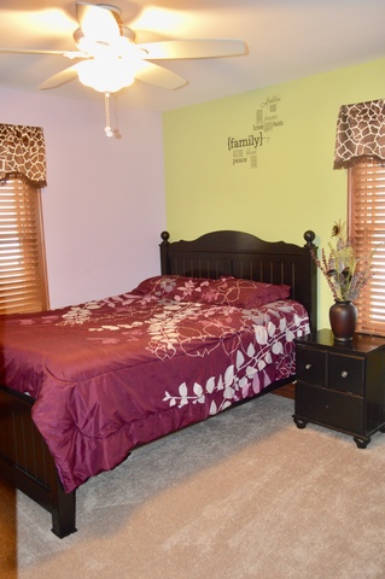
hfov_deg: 43.5
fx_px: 482
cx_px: 192
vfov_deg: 62.0
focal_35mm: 30
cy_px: 290
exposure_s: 1/60
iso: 2500
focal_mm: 20
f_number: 3.8
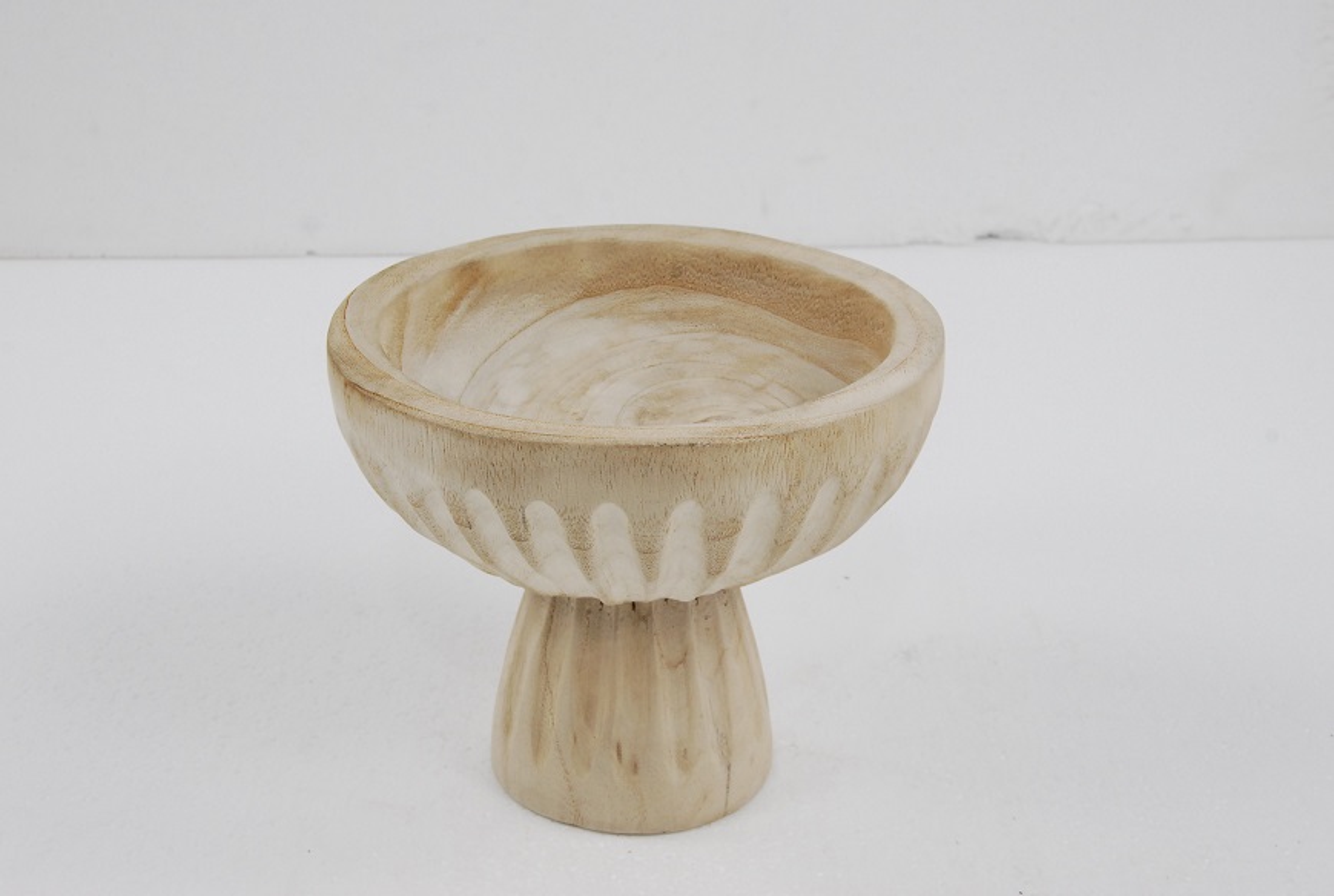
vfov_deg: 20.3
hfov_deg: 29.8
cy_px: 448
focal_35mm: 68
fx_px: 2507
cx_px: 667
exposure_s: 1/25
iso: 800
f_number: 11
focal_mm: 45
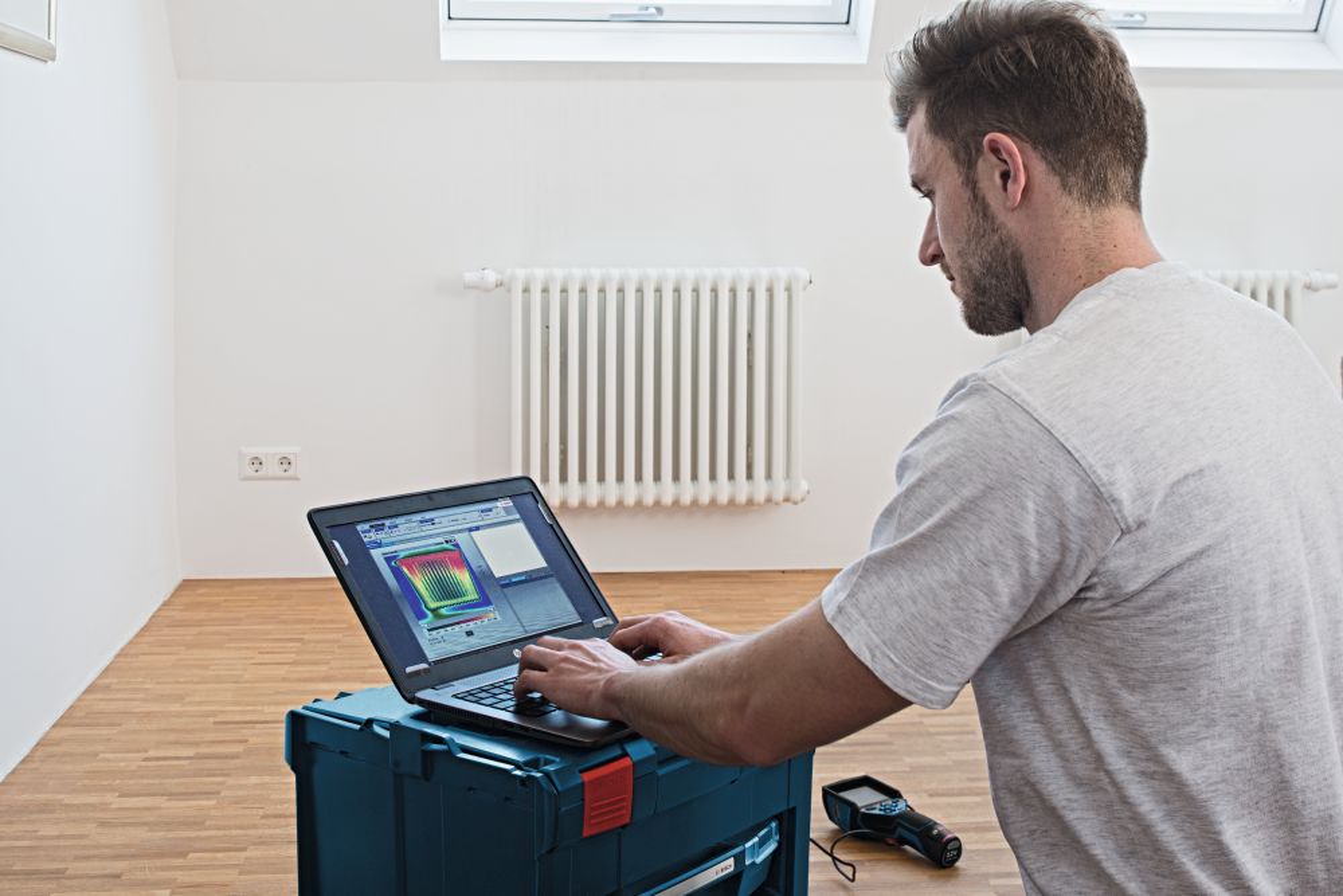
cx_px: 672
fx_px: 1679
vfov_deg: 29.9
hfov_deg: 43.6
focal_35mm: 45
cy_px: 448
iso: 320
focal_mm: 45
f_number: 13
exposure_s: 1/6
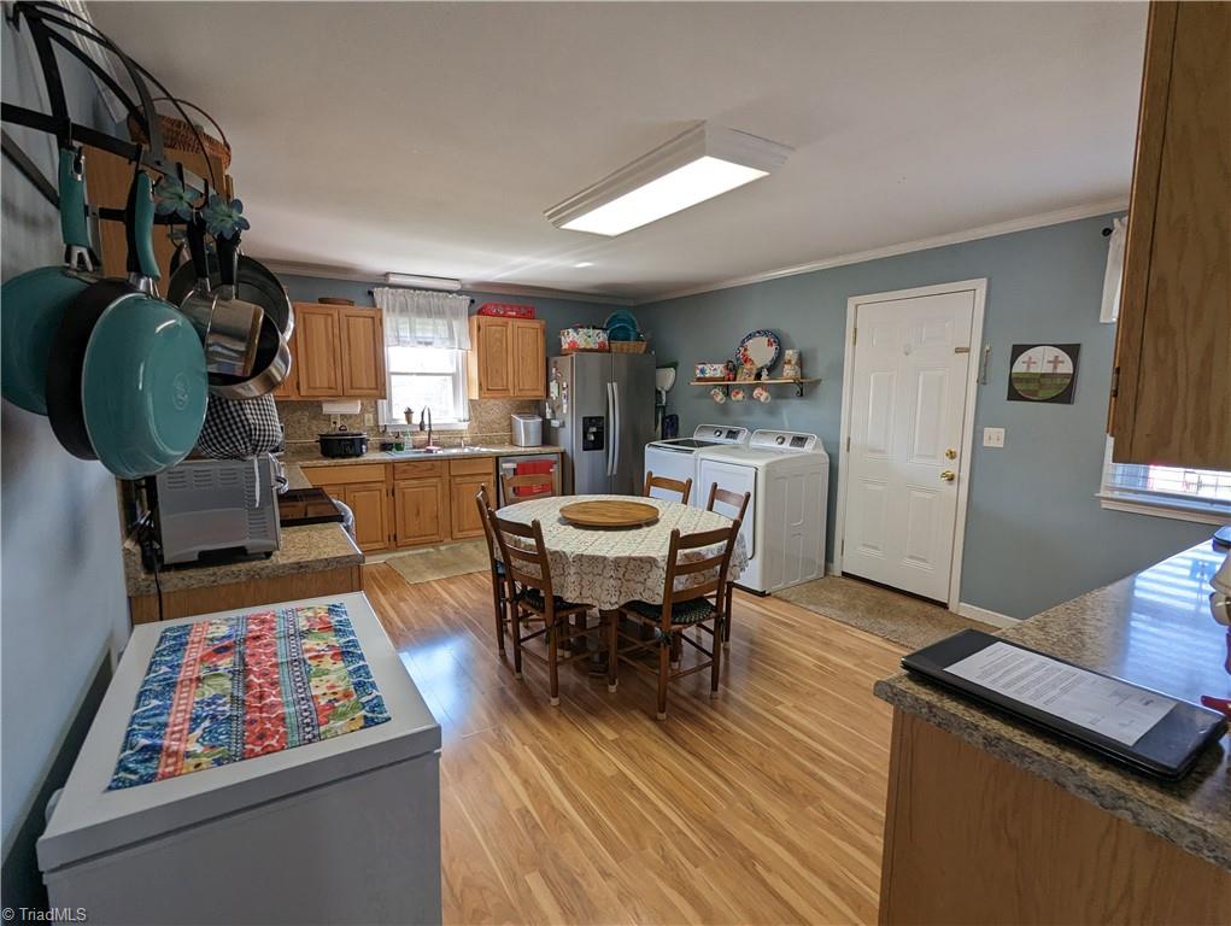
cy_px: 463
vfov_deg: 78.2
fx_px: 570
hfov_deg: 94.4
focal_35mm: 16
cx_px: 616
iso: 82
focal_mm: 2.35
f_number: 2.2
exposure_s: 1/60
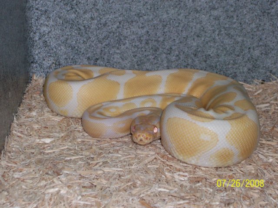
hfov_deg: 19.3
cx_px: 139
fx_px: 819
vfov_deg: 14.5
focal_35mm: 102
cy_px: 104
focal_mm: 17.1
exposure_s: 1/90.1
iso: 160
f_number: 5.1
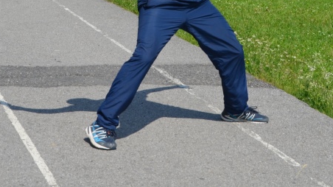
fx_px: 1192
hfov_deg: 15.8
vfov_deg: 8.9
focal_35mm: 135
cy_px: -37
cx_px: 248
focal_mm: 38
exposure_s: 1/1600
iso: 400
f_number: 7.1
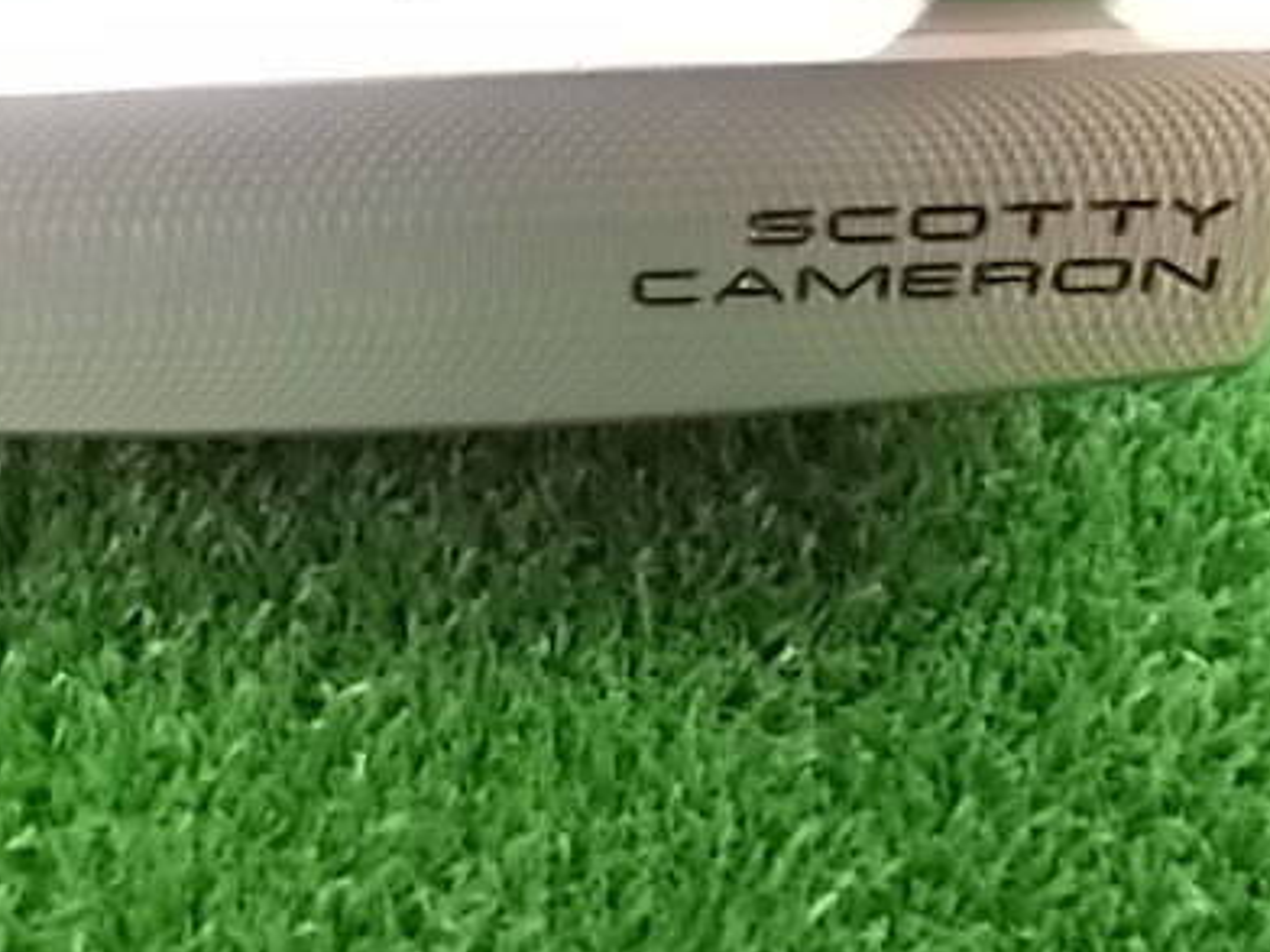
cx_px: 415
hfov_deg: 38.4
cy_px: 288
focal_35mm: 49
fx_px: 1798
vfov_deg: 29.4
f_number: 3.4
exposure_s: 1/25
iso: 800
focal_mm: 5.3
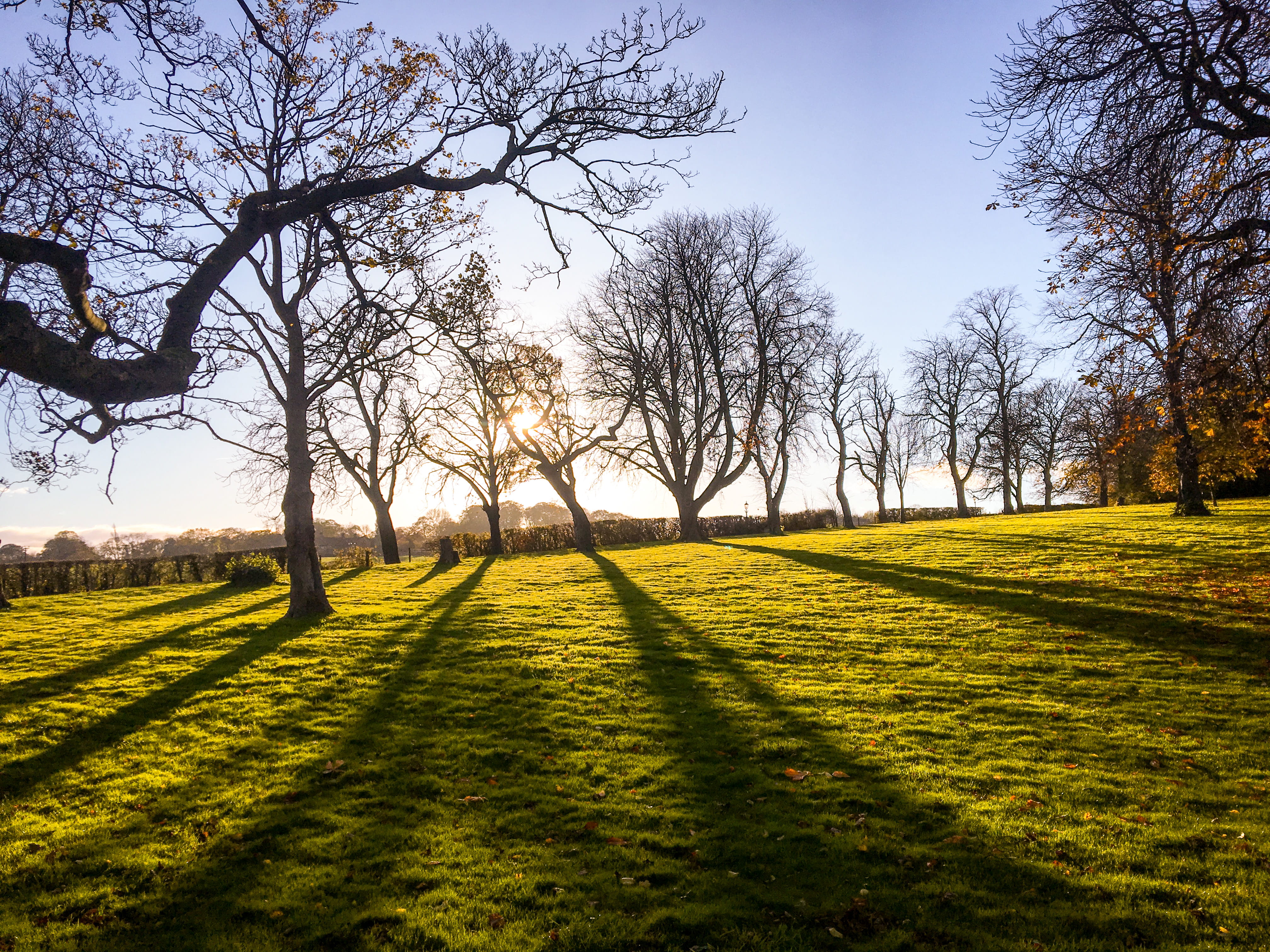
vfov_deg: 48.2
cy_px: 476
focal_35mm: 29
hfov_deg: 61.7
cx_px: 635
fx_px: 1064
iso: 25
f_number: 2.2
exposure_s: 1/2564
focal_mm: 4.15
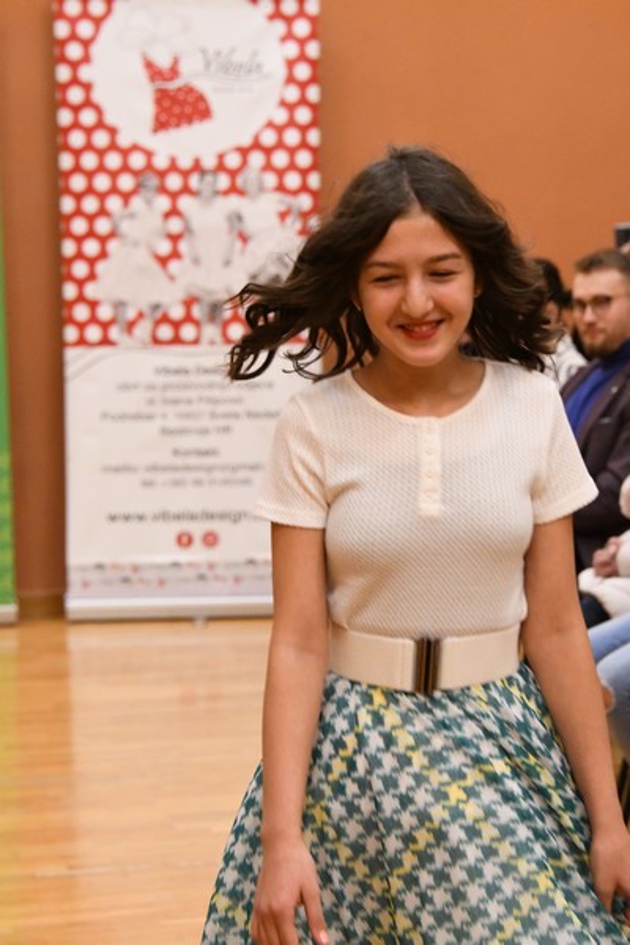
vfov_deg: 14.9
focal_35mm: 138
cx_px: 315
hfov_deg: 9.9
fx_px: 3622
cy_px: 472
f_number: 5.3
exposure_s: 1/125
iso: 8000
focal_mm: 92
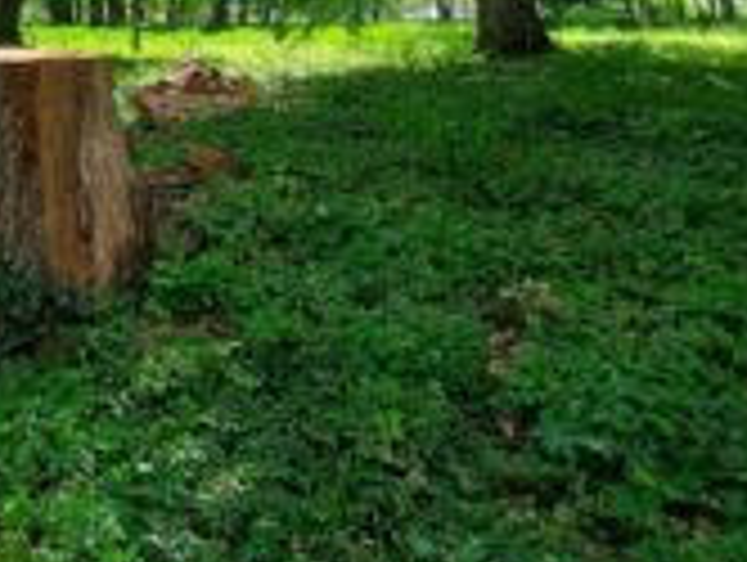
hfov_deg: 43.7
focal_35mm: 36
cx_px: -4
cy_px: -180
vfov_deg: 30.6
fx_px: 778
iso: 50
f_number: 2.2
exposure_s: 1/354
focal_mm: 1.74
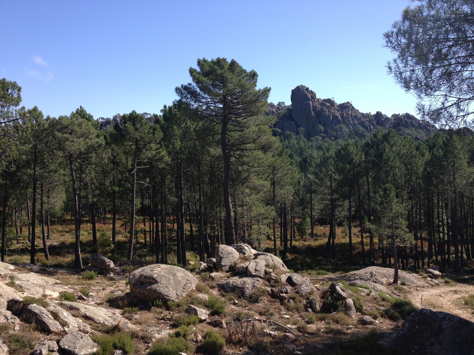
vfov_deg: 40.7
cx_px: 237
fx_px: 479
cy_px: 178
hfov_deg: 52.6
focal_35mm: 35
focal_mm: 4.28
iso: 64
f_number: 2.4
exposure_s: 1/1082
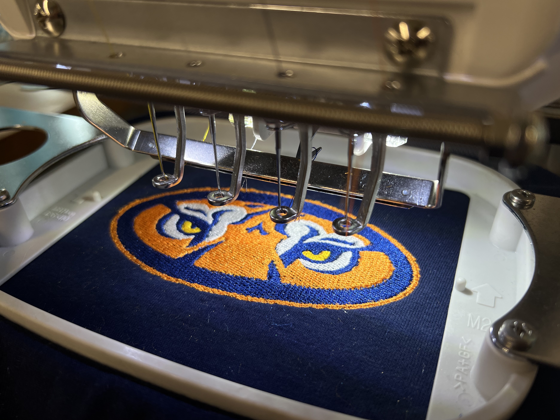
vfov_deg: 49.7
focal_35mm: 28
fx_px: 453
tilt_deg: -34.3
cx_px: 278
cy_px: 214
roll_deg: +1.2
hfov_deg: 63.4
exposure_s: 1/175
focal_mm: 5.7
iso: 40
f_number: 1.5
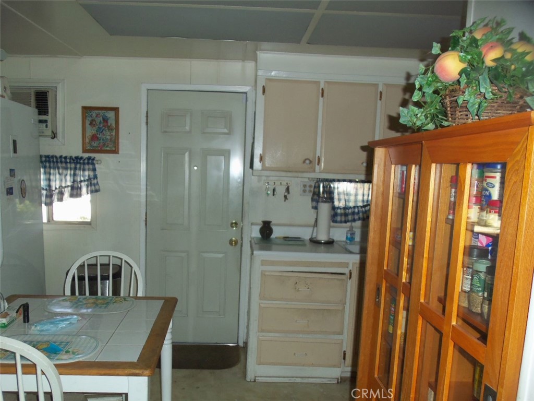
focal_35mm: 29
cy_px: 200
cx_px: 267
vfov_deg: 48.2
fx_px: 447
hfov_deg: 61.7
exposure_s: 1/30
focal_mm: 5.2
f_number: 3.4
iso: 100
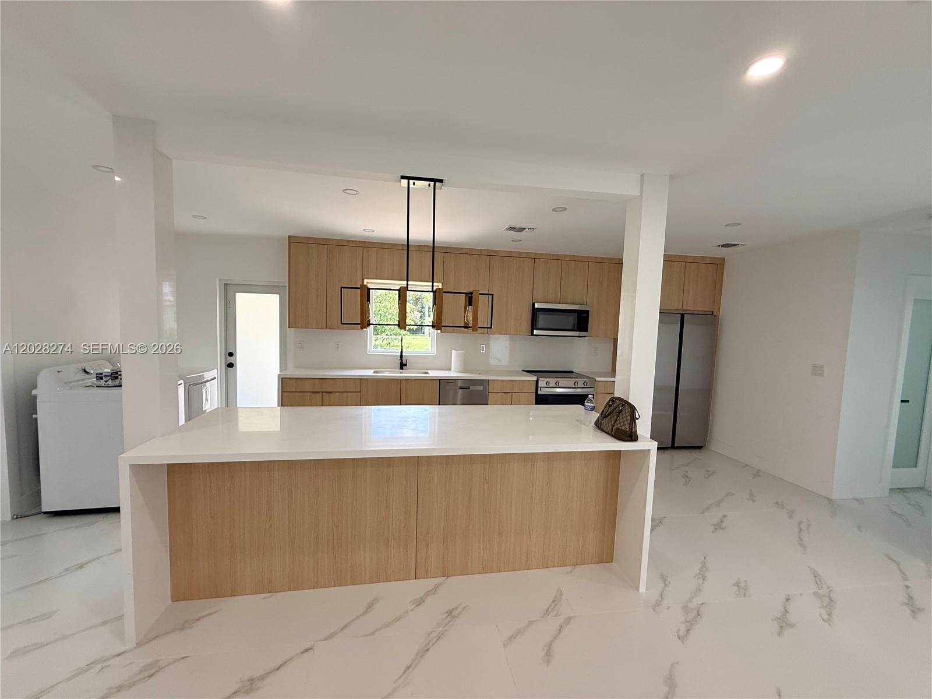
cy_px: 350
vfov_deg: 85.7
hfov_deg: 102.1
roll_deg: -1.8
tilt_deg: -3.7
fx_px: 377
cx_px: 466
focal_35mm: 14
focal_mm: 2.22
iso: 100
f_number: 2.2
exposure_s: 1/99
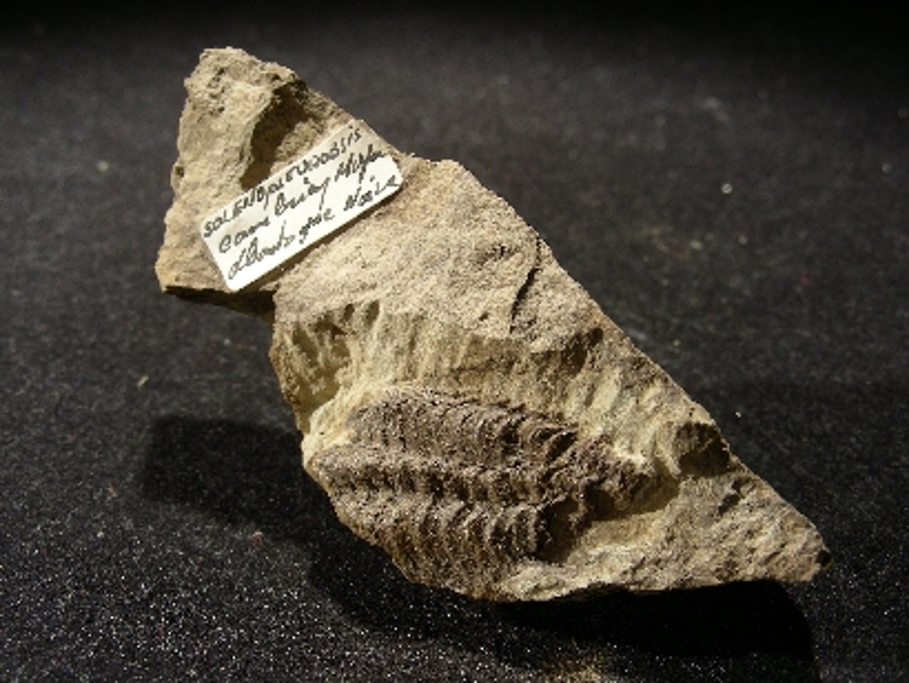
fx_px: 1077
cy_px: 342
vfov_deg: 35.2
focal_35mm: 41
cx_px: 454
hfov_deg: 45.7
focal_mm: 6.8
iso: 50
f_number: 3.5
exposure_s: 1/19.7
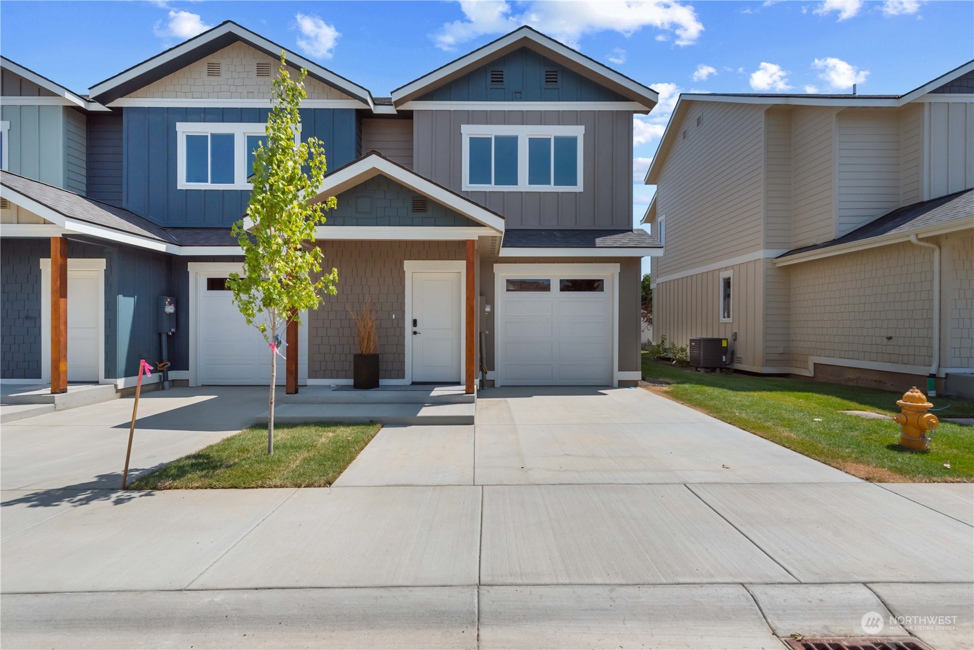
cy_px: 325
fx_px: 460
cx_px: 487
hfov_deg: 93.3
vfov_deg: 70.5
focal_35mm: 17
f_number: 7.1
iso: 100
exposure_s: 1/2500
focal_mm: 17
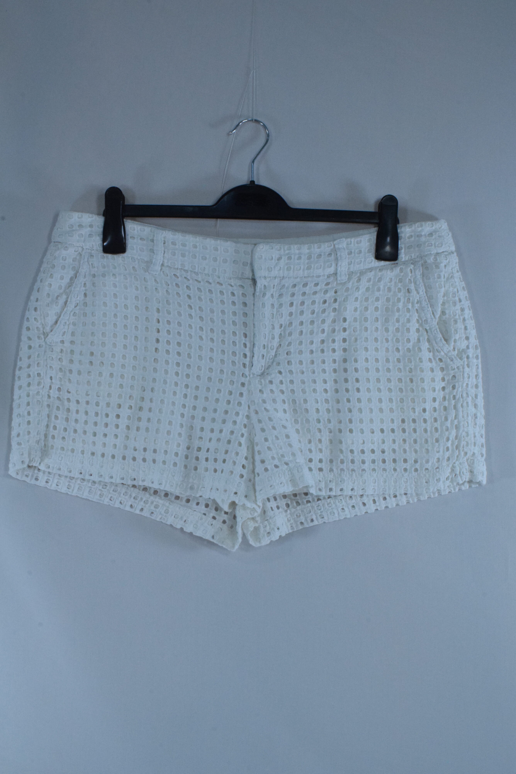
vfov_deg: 43.6
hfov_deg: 29.9
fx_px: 967
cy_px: 387
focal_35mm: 45
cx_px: 258
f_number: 25
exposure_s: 1/160
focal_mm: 30
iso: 3200
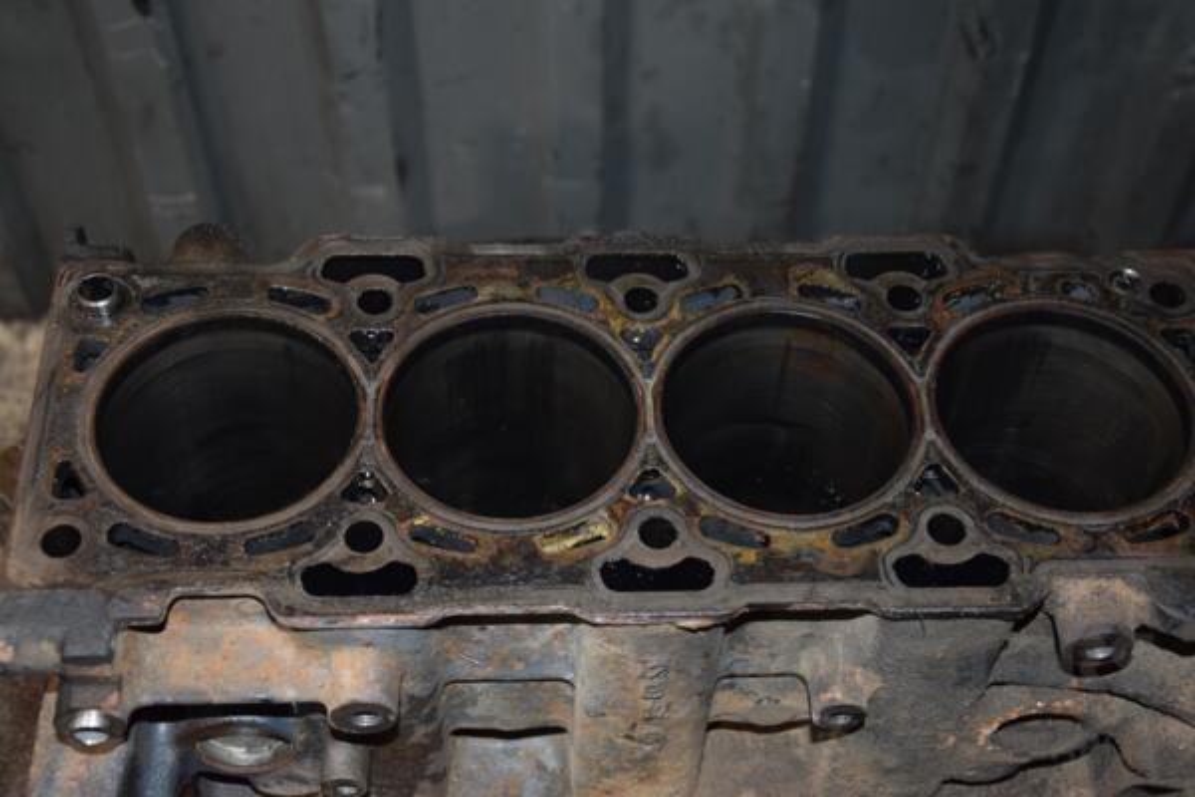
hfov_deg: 35.1
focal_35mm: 57
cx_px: 598
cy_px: 398
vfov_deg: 23.8
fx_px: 1892
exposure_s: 1/60
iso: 800
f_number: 5
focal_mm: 38
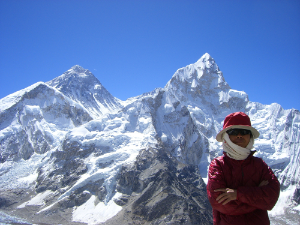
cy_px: 112
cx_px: 150
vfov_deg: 37.7
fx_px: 329
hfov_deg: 49.0
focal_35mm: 38
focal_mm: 6.2
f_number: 4.3
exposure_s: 1/1000
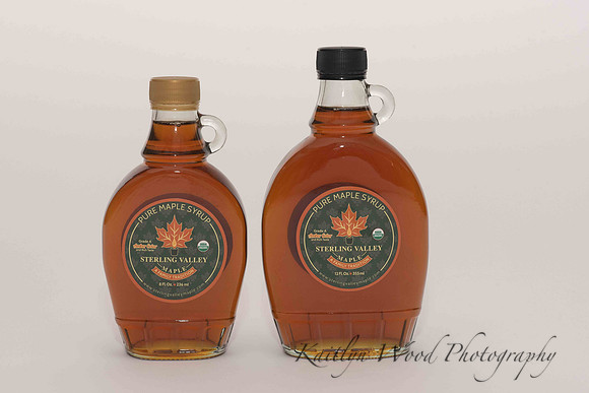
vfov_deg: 16.0
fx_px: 1398
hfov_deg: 23.8
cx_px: 294
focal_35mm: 85
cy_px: 196
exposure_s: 1/100
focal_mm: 85
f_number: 13
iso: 400
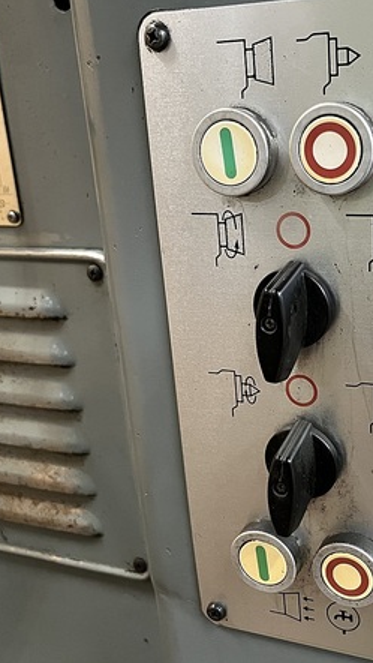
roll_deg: +2.2
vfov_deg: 49.4
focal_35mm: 41
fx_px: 720
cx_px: 301
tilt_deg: -19.2
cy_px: 332
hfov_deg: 28.4
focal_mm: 5.1
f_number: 1.6
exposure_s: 1/60
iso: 400
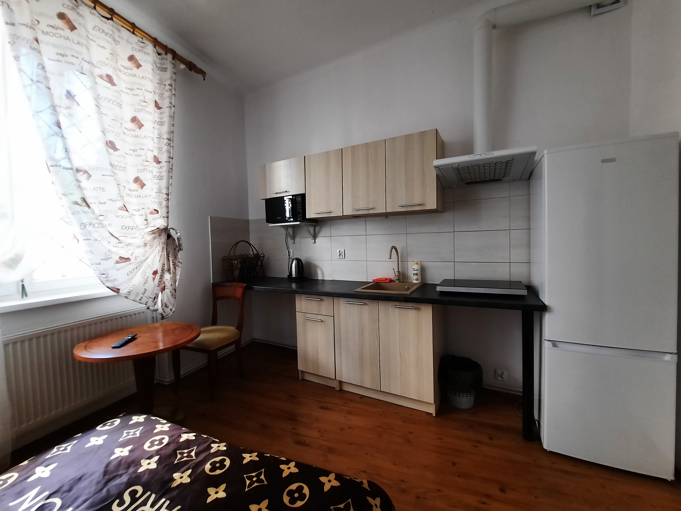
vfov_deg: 89.9
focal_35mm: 13
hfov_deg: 106.2
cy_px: 256
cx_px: 340
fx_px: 256
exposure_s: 1/25
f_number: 2.2
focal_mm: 1.74
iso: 200
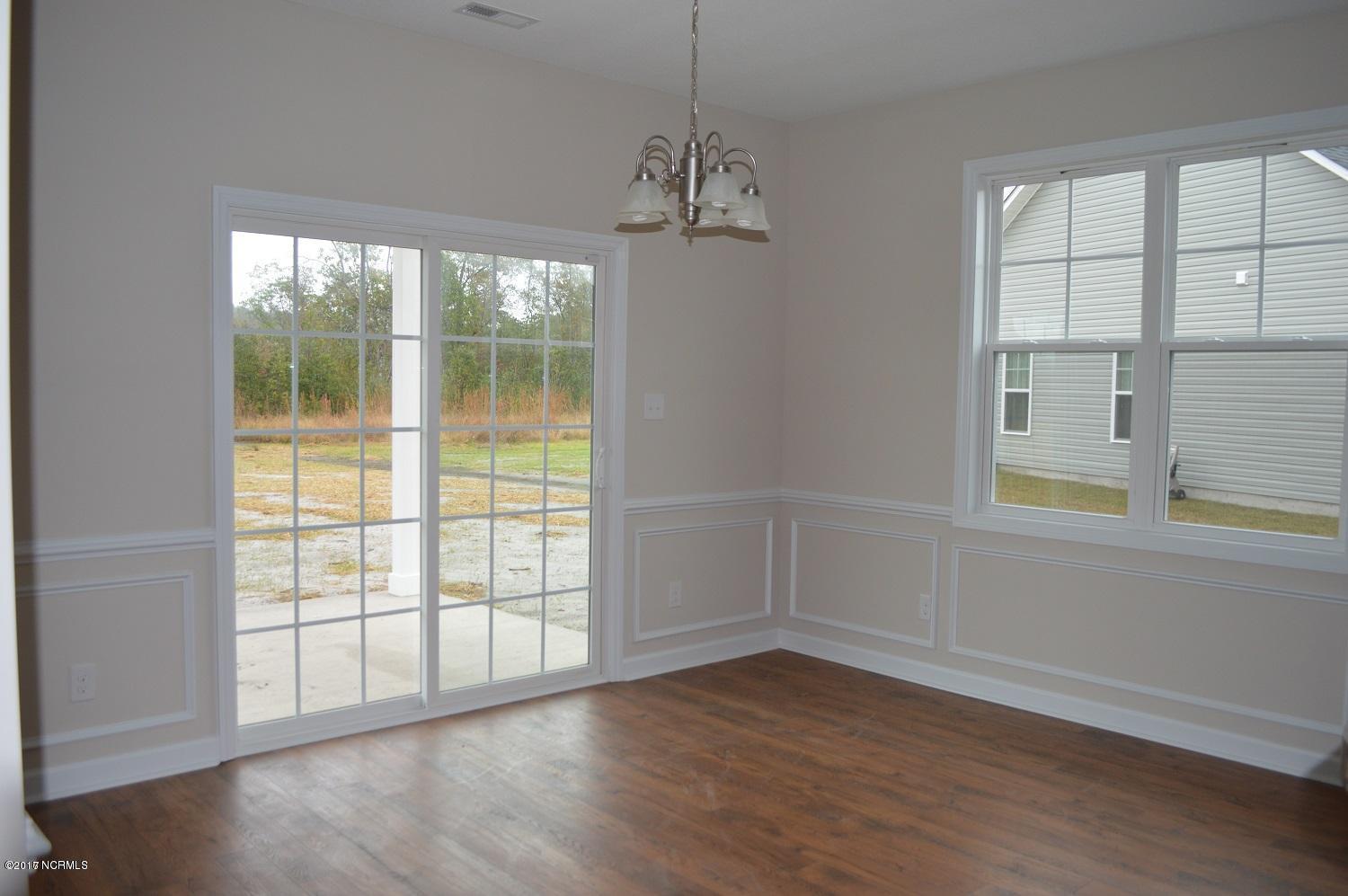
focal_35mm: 27
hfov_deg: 67.4
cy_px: 448
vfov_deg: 47.8
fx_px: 1010
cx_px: 674
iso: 320
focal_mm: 18
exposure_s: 1/125
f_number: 4
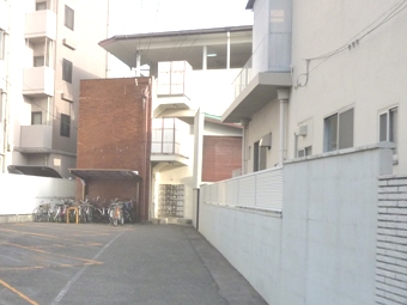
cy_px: 178
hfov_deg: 38.5
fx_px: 553
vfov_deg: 30.8
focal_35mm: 47
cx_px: 68
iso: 200
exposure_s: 1/250
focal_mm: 4.5
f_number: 4
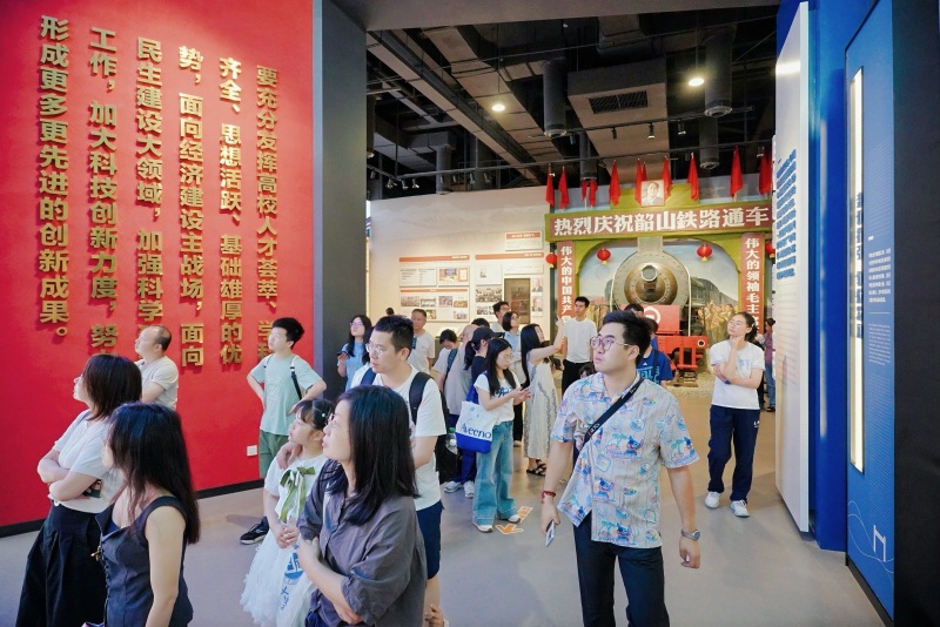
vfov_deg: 60.2
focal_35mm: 21
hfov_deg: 82.0
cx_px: 470
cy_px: 314
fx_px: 541
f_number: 3.5
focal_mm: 20.7
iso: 3200
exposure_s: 1/200
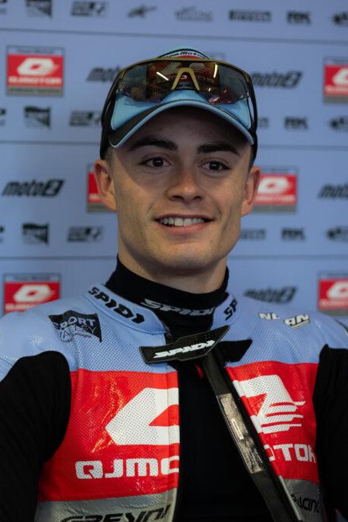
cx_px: 114
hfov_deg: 10.7
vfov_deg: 16.0
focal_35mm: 128
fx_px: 1857
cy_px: 261
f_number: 2
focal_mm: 85
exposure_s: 1/200
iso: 640
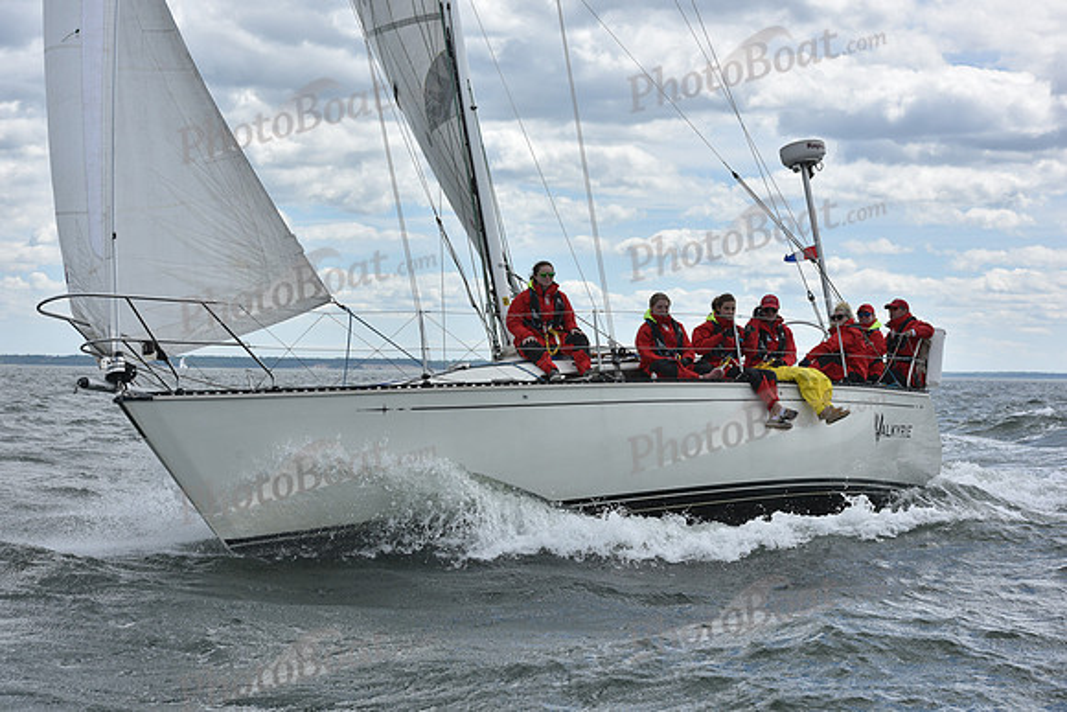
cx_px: 534
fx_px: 2075
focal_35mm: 70
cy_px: 356
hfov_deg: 28.8
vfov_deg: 19.5
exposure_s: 1/1250
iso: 320
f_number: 8
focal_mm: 70
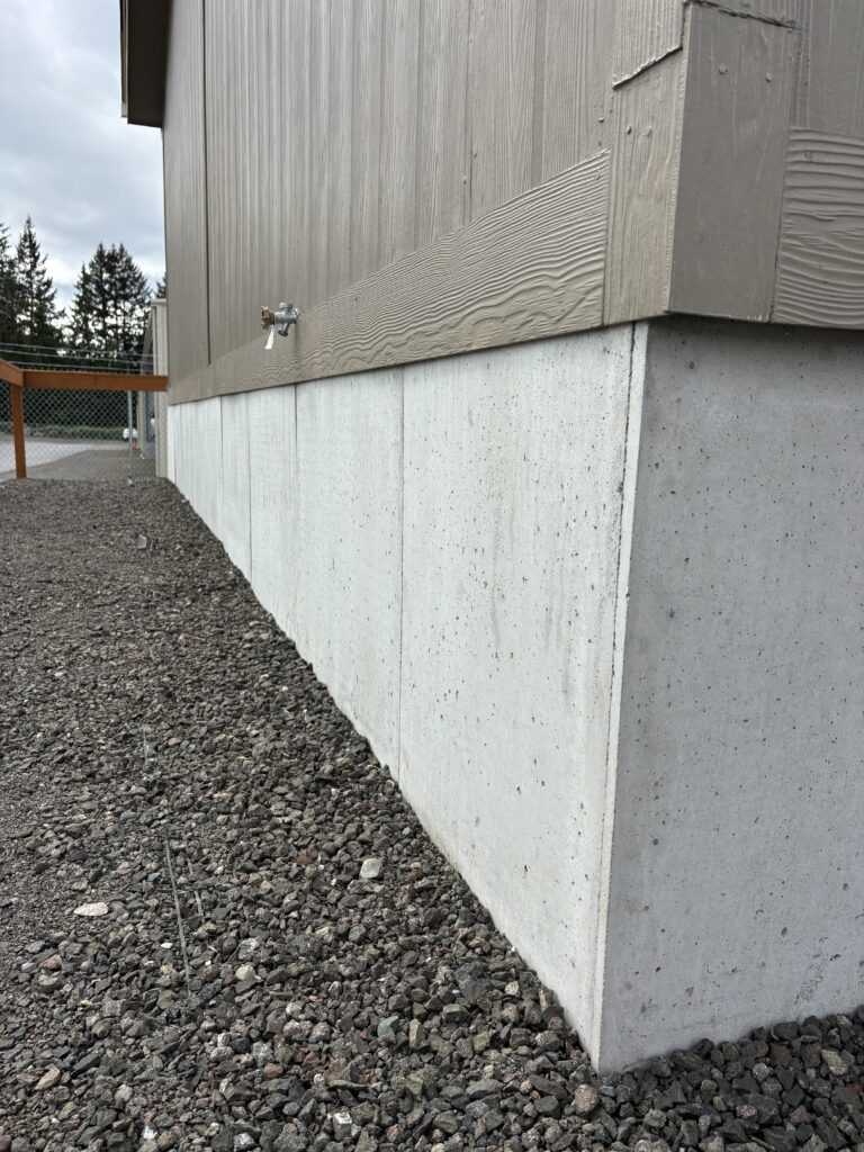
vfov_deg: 67.3
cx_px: 432
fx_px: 865
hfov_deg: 53.1
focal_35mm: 26
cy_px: 576
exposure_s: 1/2193
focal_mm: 5.96
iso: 50
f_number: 1.6
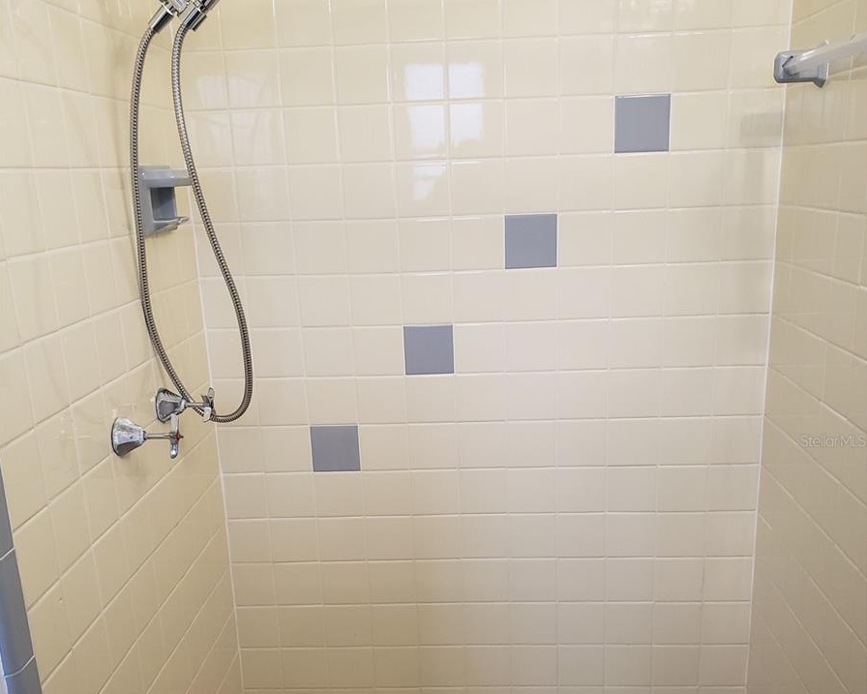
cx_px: 434
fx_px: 873
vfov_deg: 43.0
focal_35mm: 34
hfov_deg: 52.8
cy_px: 440
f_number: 2.4
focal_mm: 4.3
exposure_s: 1/60
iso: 250
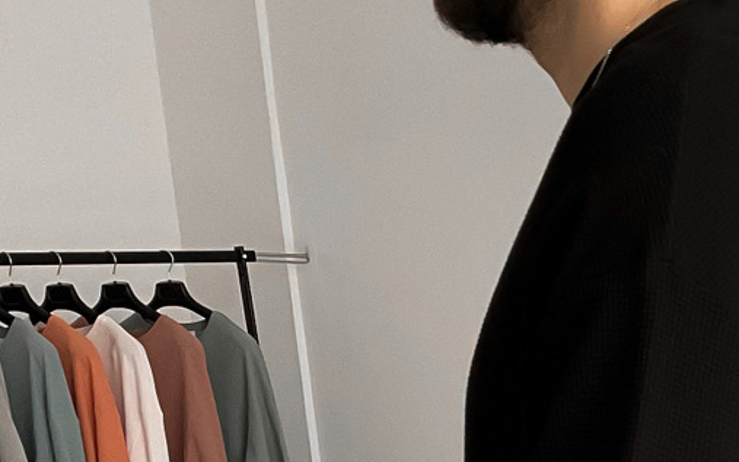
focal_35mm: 97
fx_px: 1954
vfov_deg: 11.7
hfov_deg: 20.4
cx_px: 824
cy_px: 994
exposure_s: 1/60
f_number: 1.8
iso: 125
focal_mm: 3
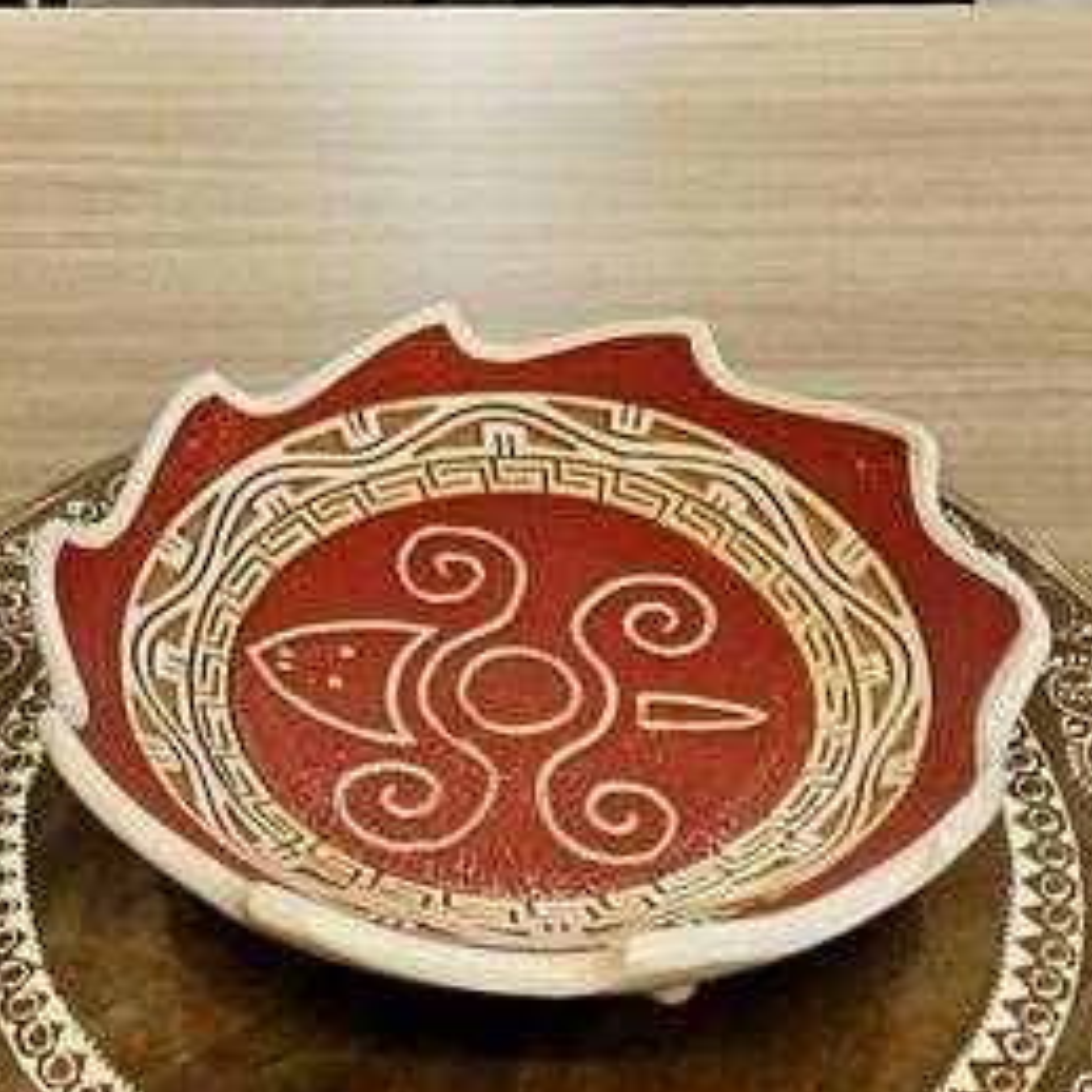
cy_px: -1075
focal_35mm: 64
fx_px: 2284
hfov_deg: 26.7
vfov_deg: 18.3
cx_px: 350
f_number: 2.2
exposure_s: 1/60.2
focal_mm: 2.2
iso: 160
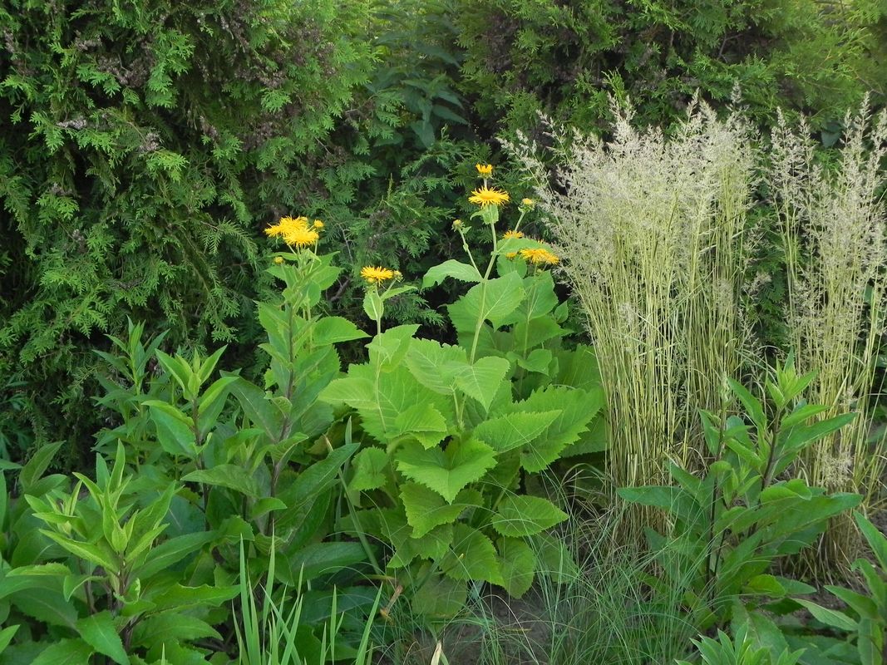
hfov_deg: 45.8
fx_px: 1050
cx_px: 444
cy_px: 332
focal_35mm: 41
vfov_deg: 35.1
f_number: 3.5
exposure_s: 1/13
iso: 160
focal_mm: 7.3
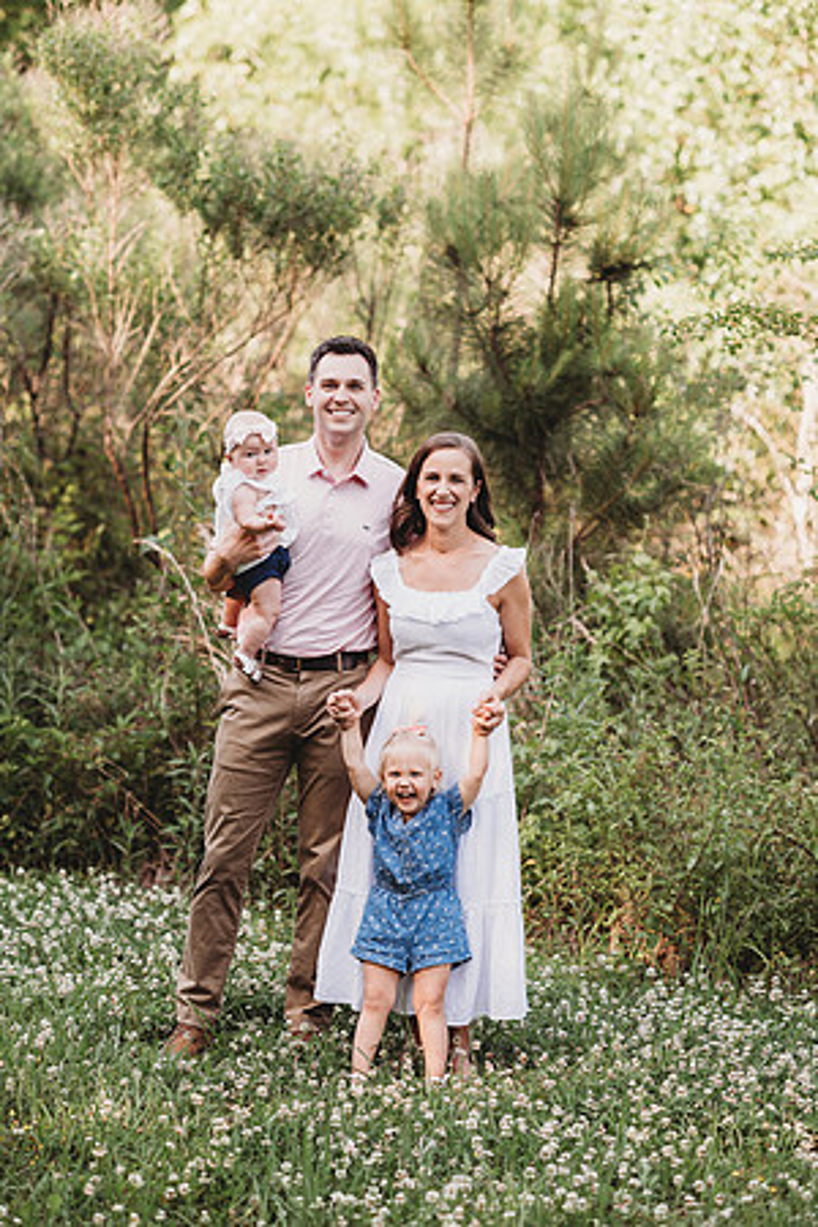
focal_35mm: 85
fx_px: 2897
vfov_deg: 23.9
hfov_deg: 16.1
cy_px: 614
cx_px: 409
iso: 100
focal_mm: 85
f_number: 2.2
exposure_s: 1/250
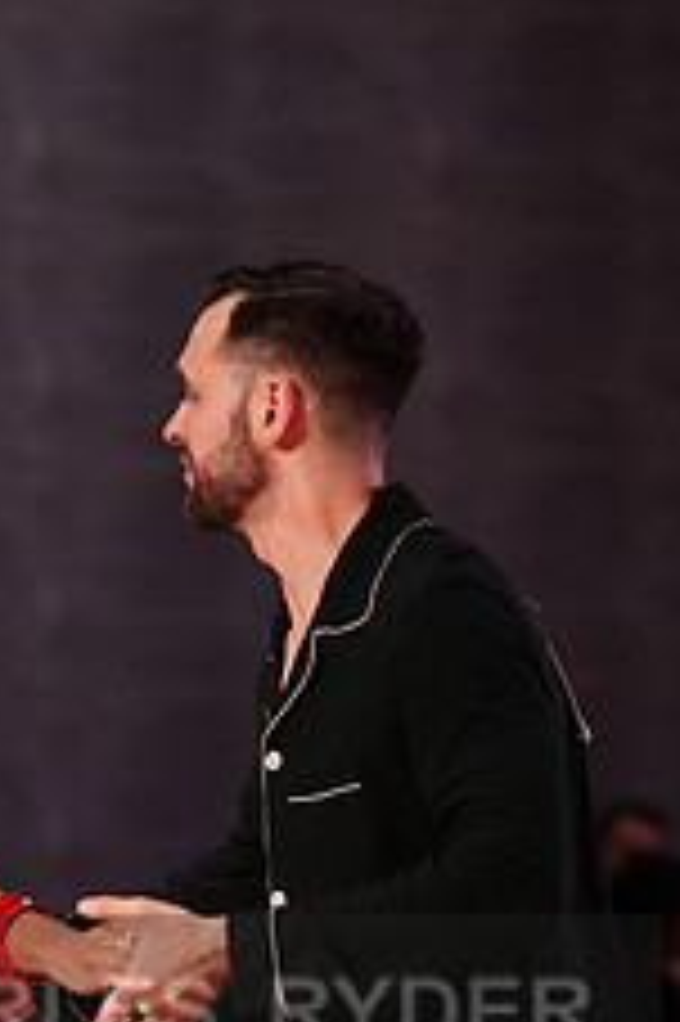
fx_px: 7916
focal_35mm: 279
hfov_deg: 4.9
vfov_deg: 7.4
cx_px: 43
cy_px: 1067
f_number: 2.8
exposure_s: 1/500
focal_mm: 109
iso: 5000
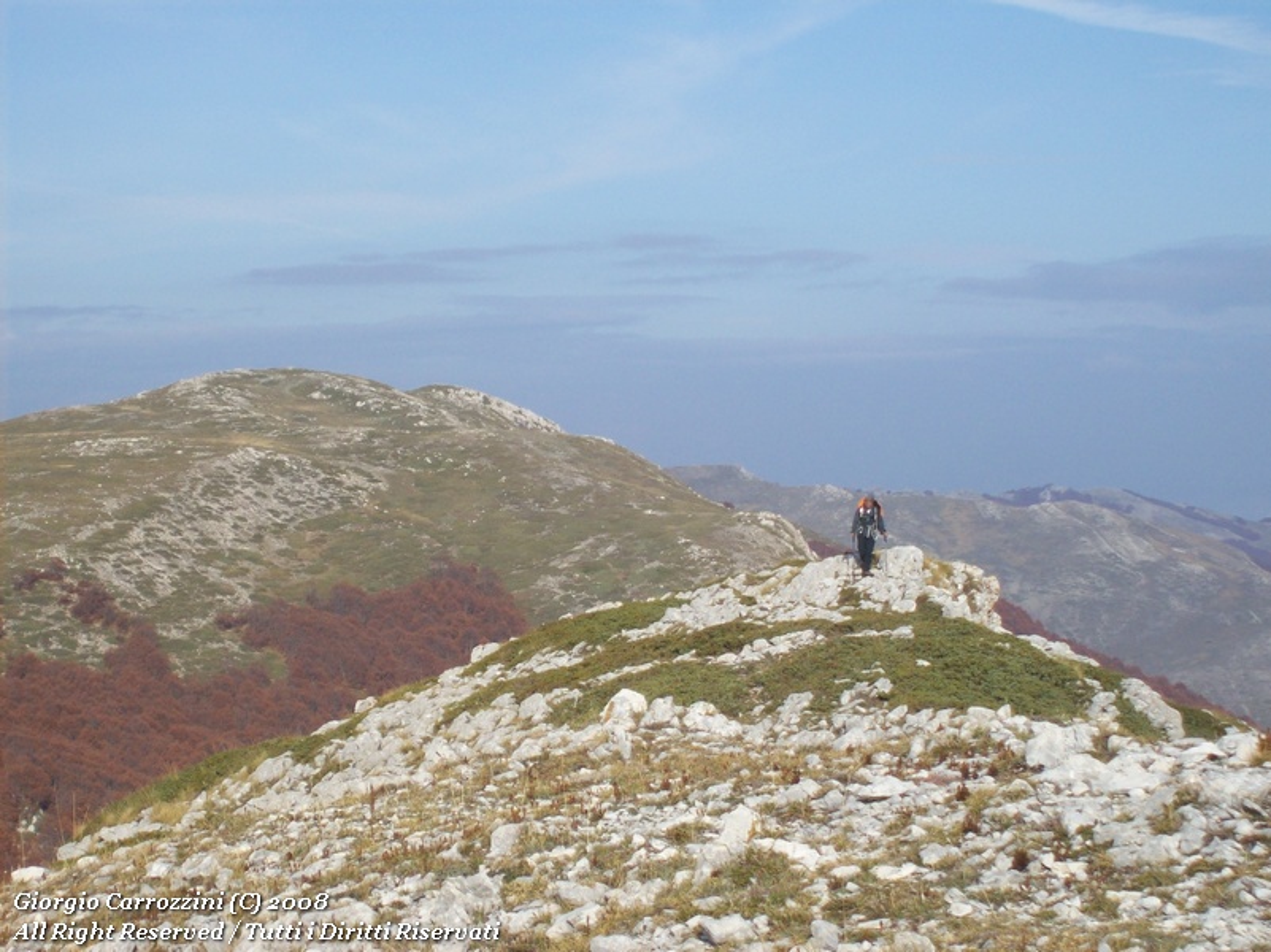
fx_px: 3964
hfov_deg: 18.2
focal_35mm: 108
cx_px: 636
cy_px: 476
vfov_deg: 13.7
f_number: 4.8
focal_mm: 18
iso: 80
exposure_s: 1/663
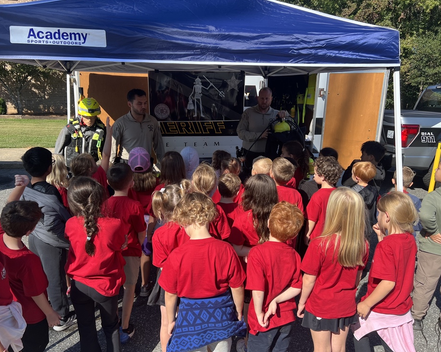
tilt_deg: -12.9
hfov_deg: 62.2
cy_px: 177
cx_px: 207
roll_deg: -2.0
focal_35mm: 28
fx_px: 365
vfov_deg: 51.5
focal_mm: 5.7
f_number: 1.5
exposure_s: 1/1511
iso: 50
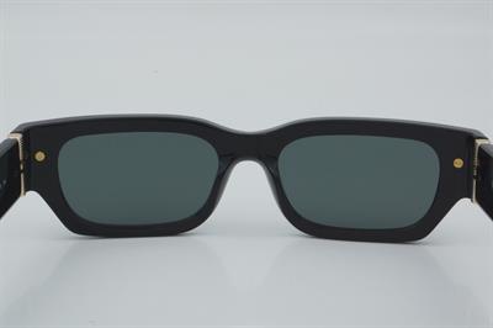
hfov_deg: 24.6
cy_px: 164
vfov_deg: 16.5
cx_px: 246
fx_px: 1129
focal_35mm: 82
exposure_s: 1/4
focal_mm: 55
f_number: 32
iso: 100
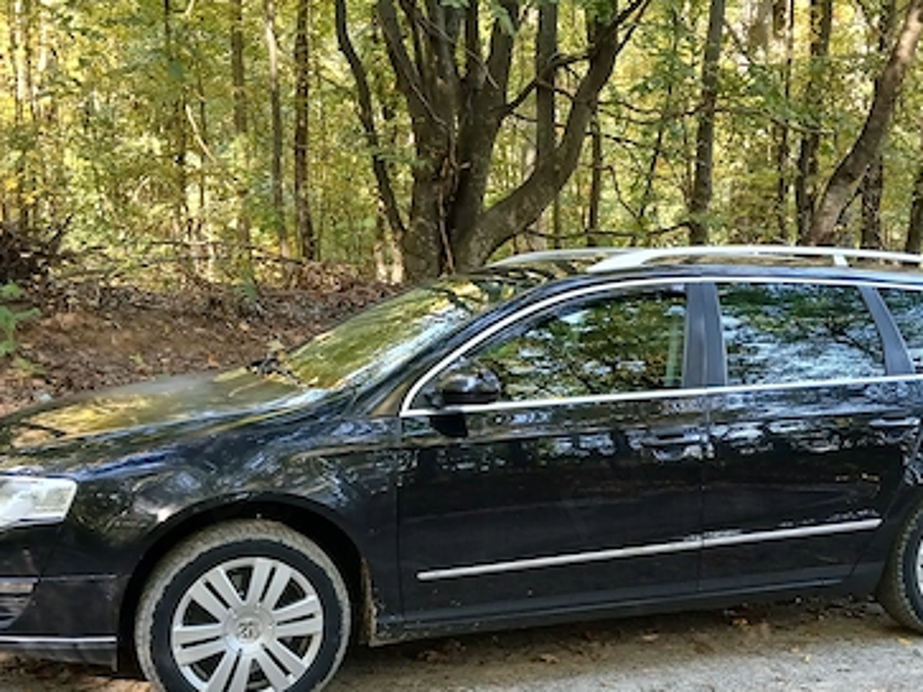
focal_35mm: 43
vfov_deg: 33.4
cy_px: 427
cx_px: 539
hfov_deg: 43.7
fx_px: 1146
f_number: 1.8
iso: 125
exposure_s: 1/50
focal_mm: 3.98
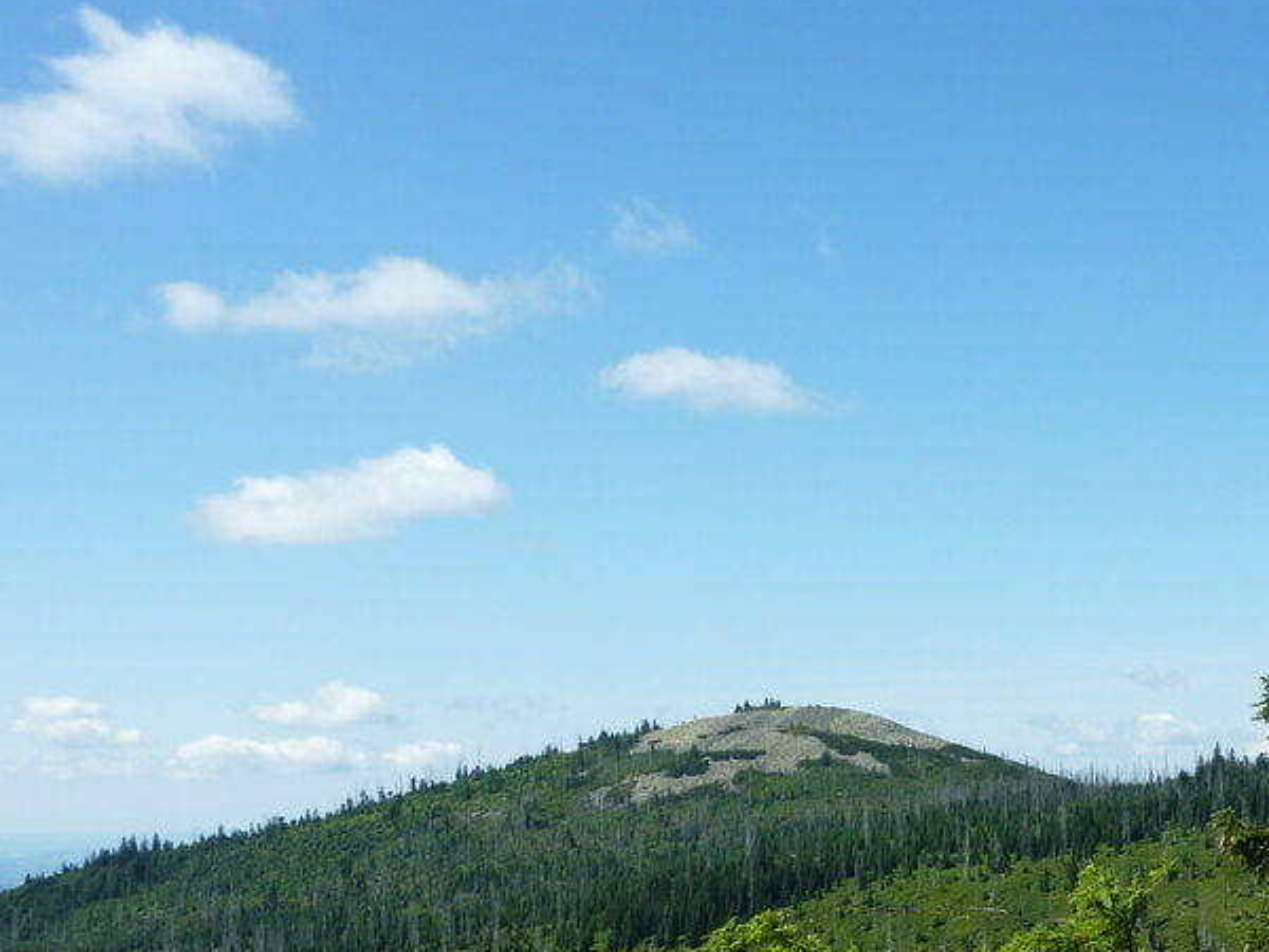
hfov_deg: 30.3
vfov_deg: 24.0
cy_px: 772
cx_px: 1218
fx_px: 2200
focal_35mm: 60
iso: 80
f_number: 4.5
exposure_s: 1/500
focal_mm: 5
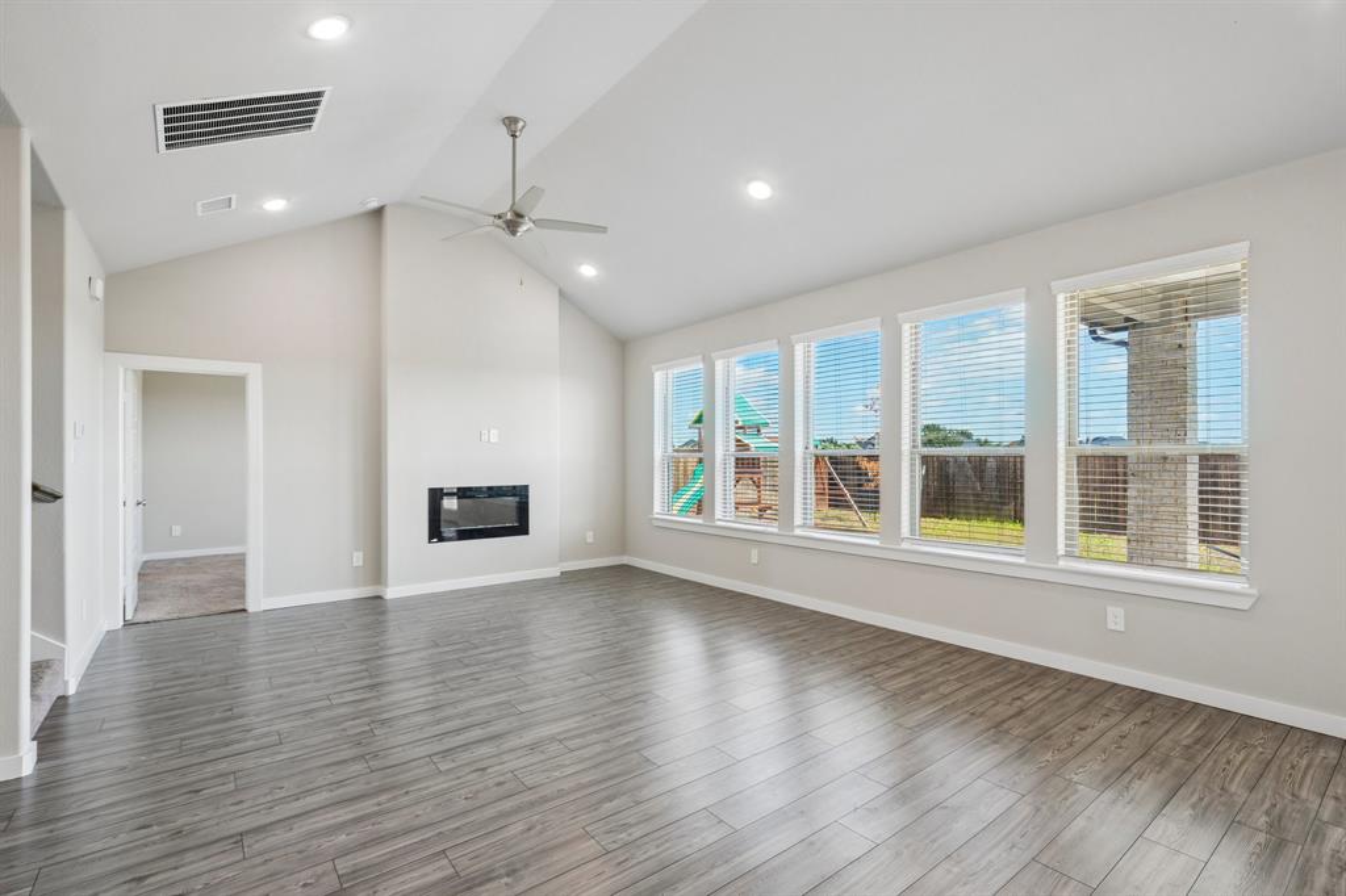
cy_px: 448
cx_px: 673
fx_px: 598
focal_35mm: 16
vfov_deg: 73.7
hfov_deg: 96.8
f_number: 8
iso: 250
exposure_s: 1/30
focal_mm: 16
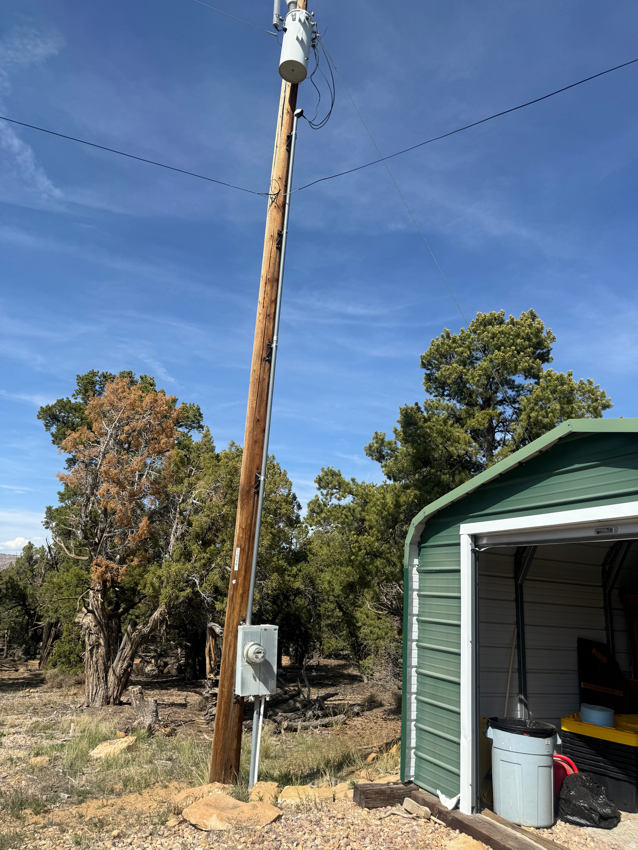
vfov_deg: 71.6
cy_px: 425
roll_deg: -3.7
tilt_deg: +16.4
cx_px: 319
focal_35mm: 24
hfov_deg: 56.8
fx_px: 590
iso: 80
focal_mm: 6.76
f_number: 1.78
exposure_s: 1/3759
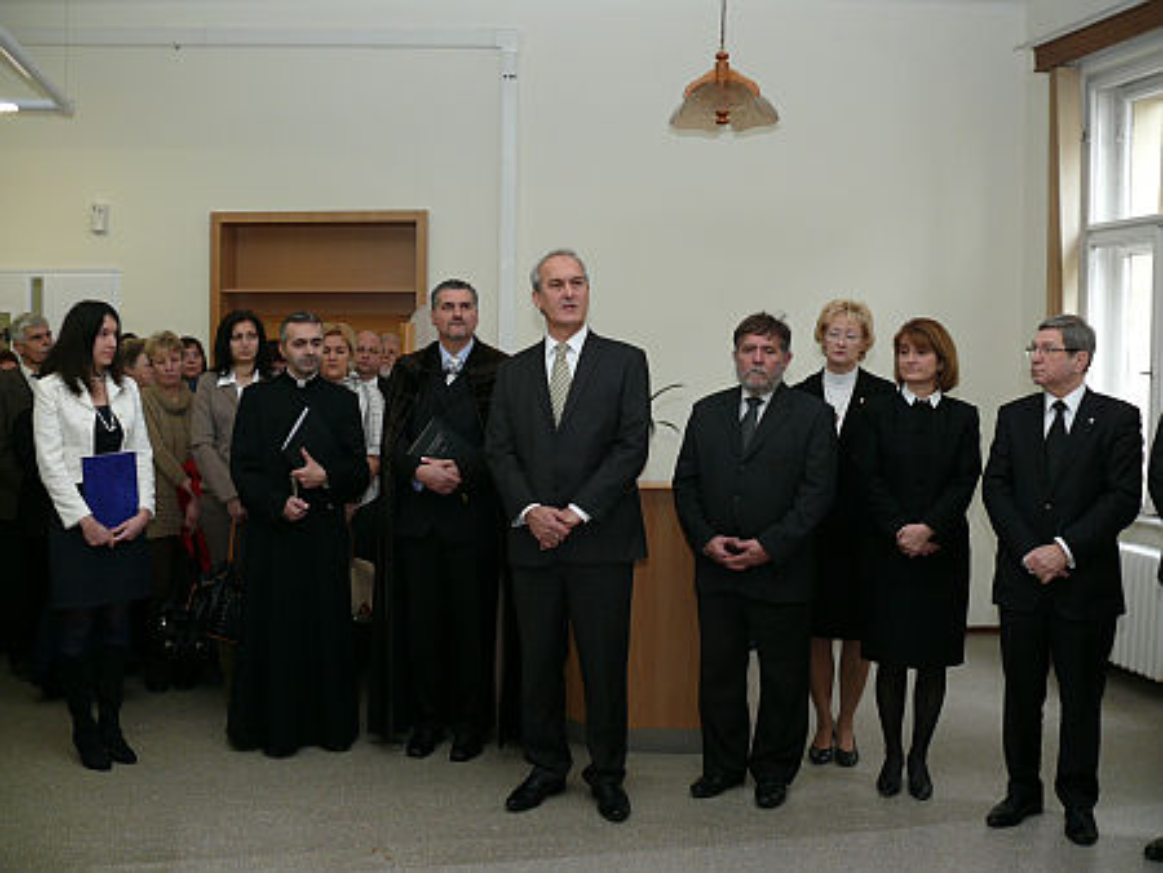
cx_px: 582
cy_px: 436
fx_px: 1177
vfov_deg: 40.7
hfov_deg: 52.6
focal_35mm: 35
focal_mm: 7.4
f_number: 2.8
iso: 100
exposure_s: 1/30
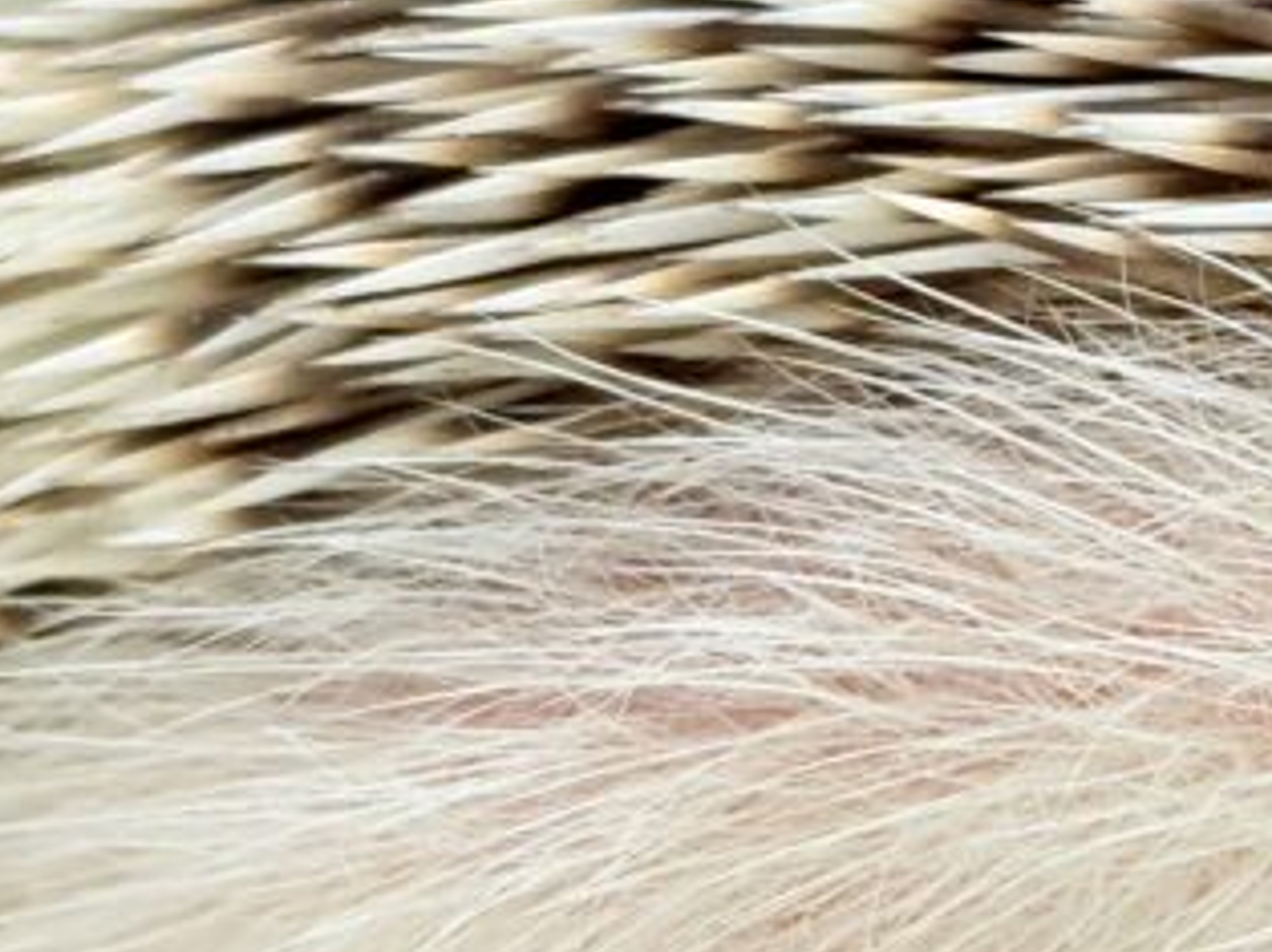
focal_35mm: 199
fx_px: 7307
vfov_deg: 7.5
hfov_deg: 9.6
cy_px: 405
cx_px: 1932
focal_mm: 5.96
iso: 50
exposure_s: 1/200
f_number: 1.6
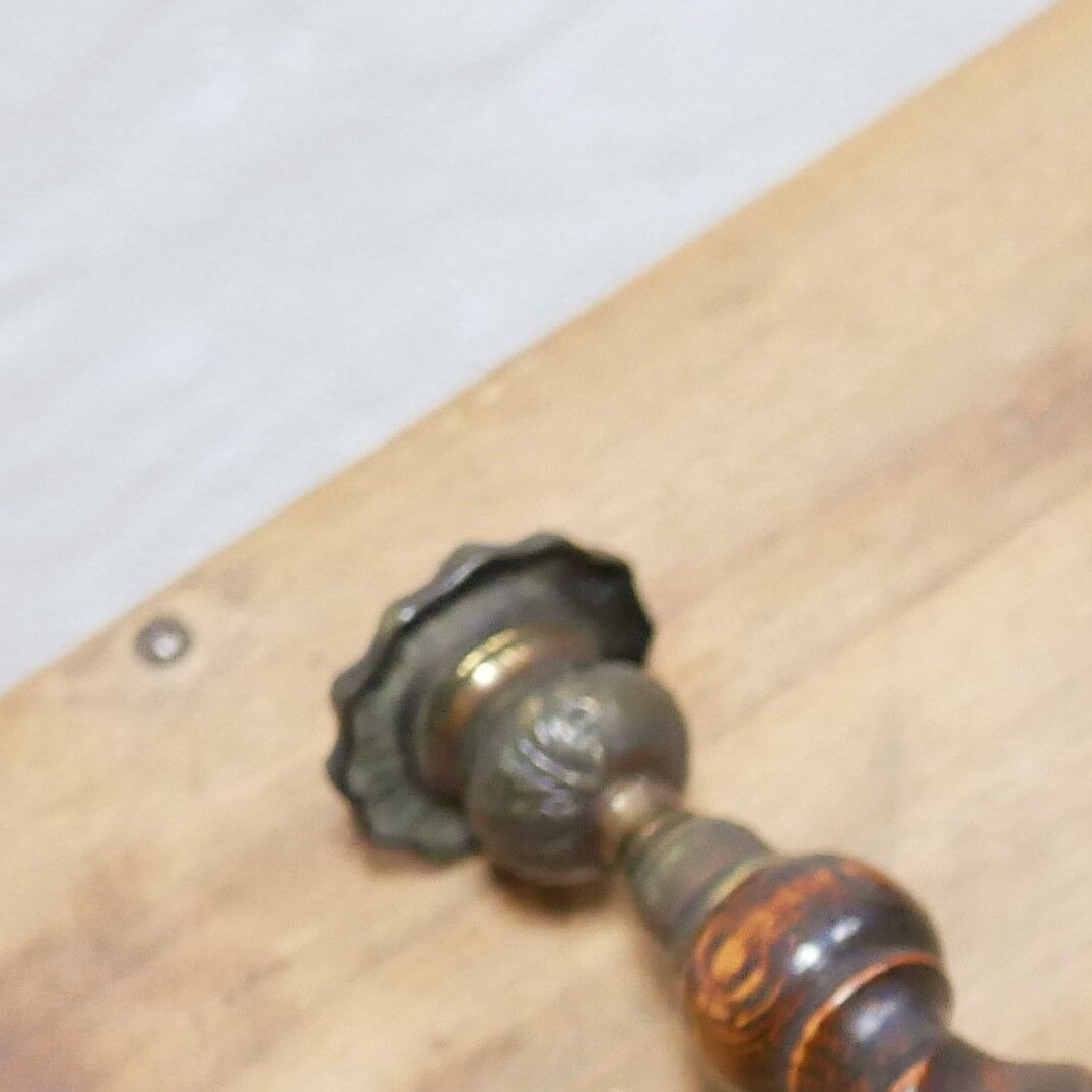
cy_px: 1418
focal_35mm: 151
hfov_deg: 10.9
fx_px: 5389
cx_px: 1909
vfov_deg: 11.3
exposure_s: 1/60
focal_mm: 20
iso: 1250
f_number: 1.7
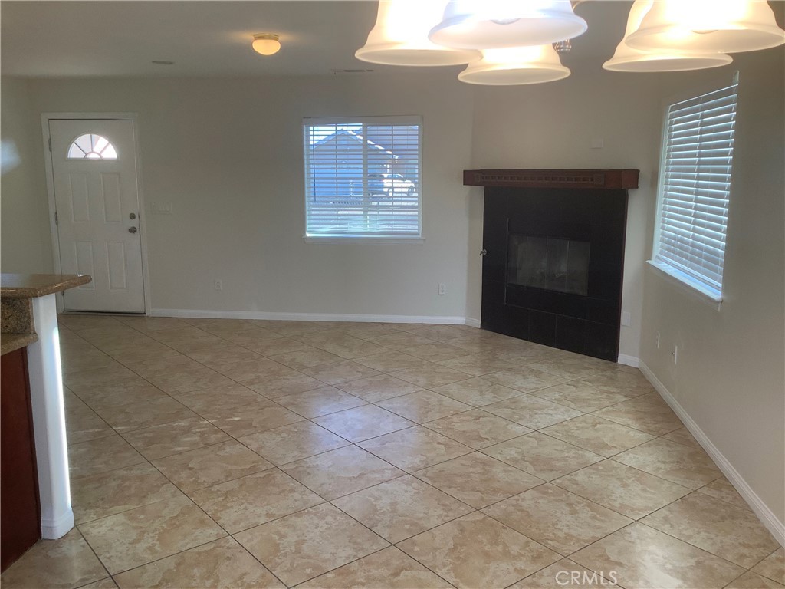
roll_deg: +0.8
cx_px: 392
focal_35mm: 31
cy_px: 294
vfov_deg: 45.4
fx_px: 703
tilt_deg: -10.4
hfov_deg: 58.4
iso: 64
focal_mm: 3.3
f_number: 2.4
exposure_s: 1/120
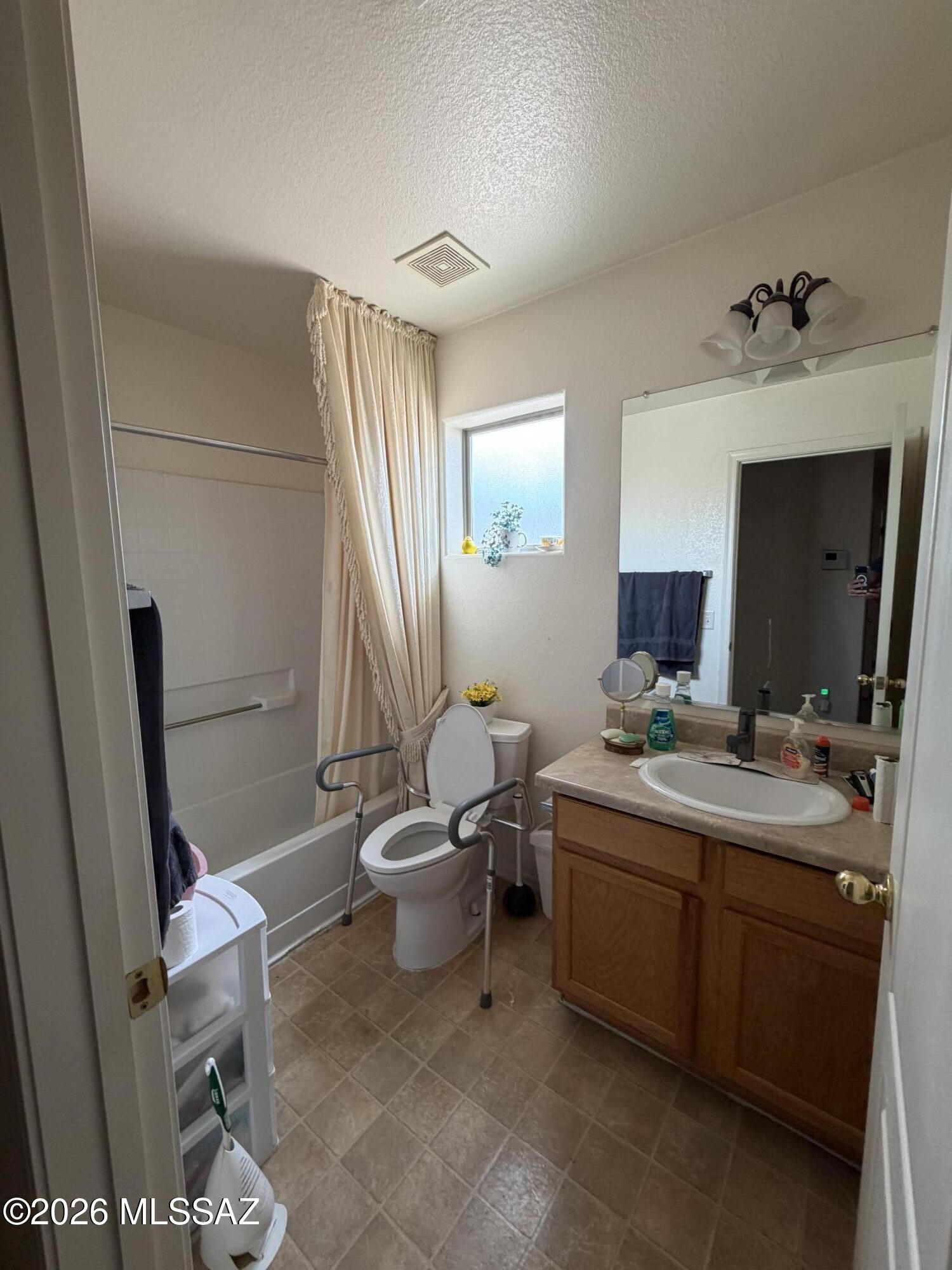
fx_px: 513
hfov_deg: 85.7
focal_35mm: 14
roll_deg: +2.5
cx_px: 476
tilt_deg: -6.8
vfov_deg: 102.1
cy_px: 635
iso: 200
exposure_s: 1/121
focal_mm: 2.22
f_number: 2.2
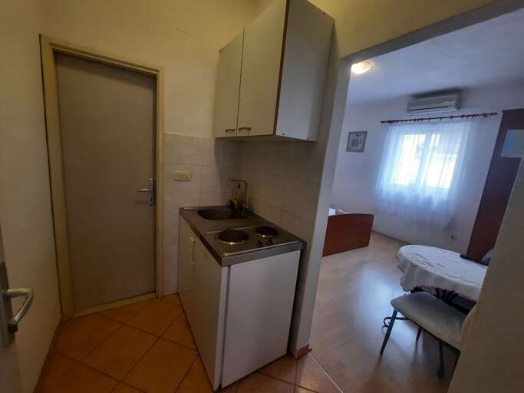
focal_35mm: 13
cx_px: 262
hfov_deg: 106.2
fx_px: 197
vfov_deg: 89.9
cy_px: 196
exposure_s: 1/50
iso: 200
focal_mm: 1.74
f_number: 2.2
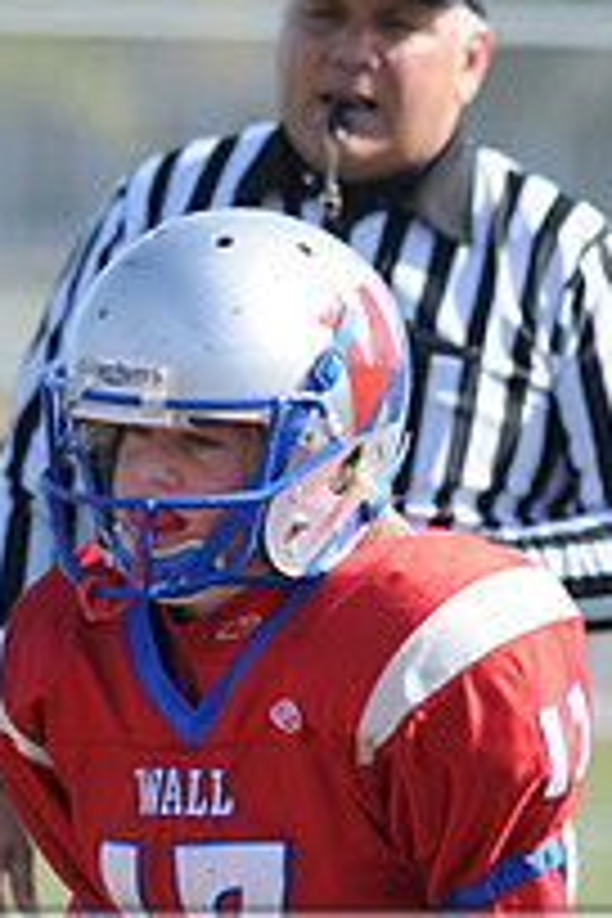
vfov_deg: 1.6
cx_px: 236
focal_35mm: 1280
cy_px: 1120
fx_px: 32637
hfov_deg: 1.1
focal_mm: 300
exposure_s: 1/500
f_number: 5.6
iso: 200
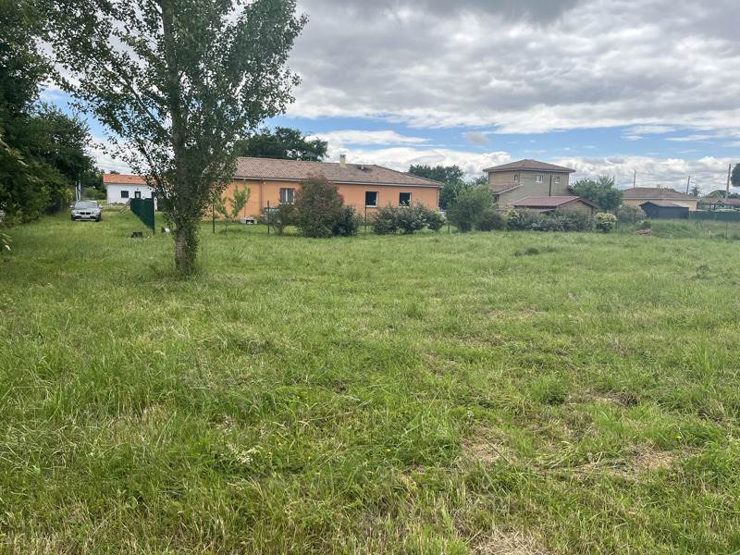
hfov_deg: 67.3
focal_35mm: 26
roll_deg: -1.0
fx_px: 556
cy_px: 278
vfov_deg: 53.1
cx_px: 370
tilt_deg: -8.7
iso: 50
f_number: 1.6
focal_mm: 5.1
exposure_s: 1/2463
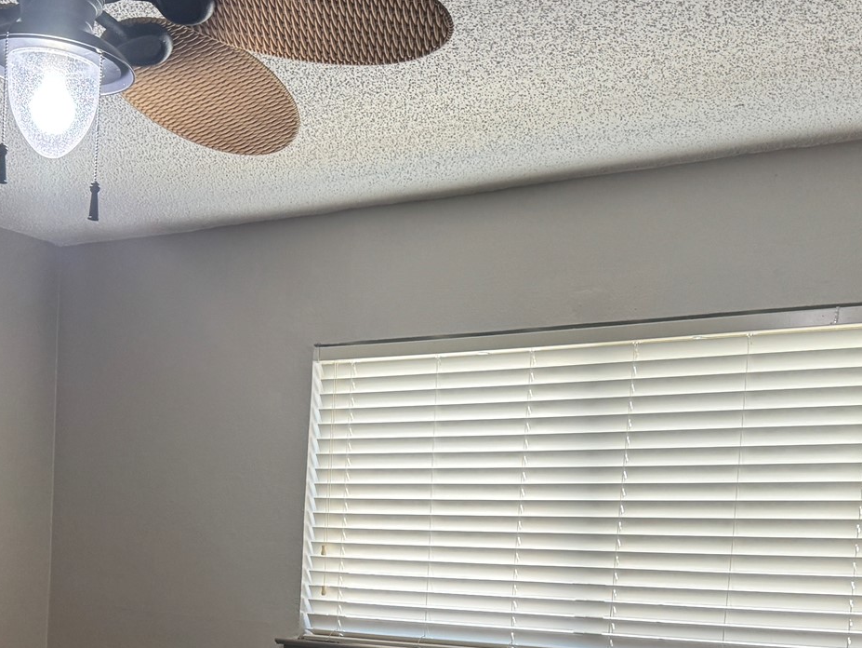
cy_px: 680
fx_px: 1320
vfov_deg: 25.8
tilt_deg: -6.2
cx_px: 419
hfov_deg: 36.2
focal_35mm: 53
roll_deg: -4.1
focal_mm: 6.76
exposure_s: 1/120
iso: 200
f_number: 1.78
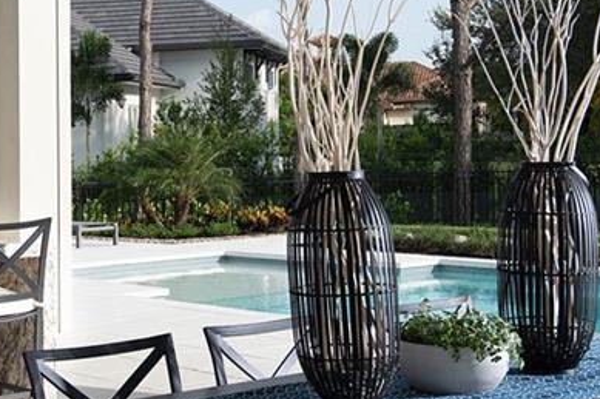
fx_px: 1316
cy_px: 145
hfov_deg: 25.1
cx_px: 100
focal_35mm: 79
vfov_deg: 17.2
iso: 125
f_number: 8
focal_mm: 30
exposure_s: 1/200
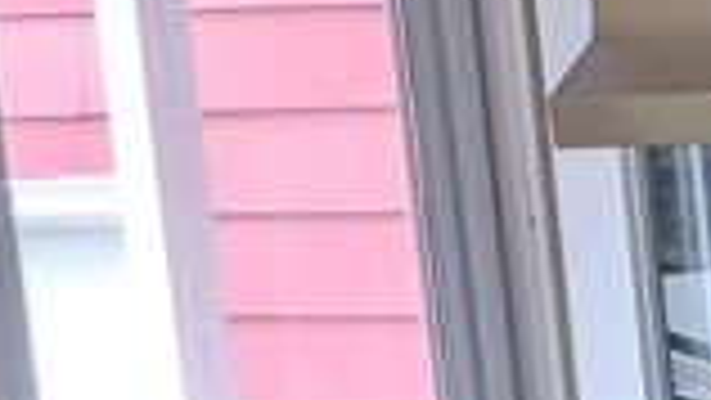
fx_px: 3319
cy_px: 575
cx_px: 2218
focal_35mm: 176
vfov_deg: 6.8
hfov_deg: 9.3
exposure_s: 1/60
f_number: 1.8
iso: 200
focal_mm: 4.69
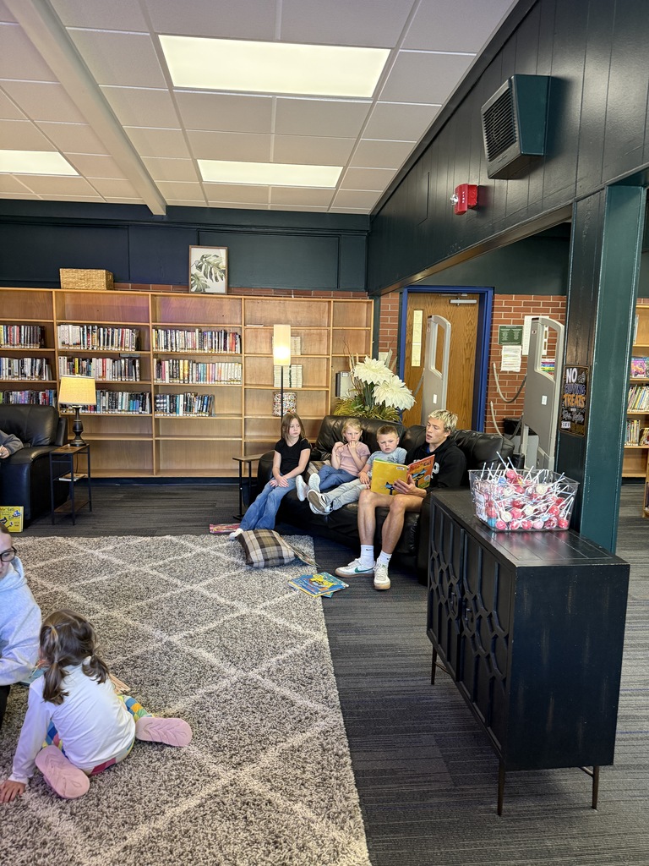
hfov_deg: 56.8
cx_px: 324
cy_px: 433
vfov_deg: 71.6
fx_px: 600
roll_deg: -2.8
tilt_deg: -7.6
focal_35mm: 24
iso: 320
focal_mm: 6.76
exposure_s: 1/60
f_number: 1.78
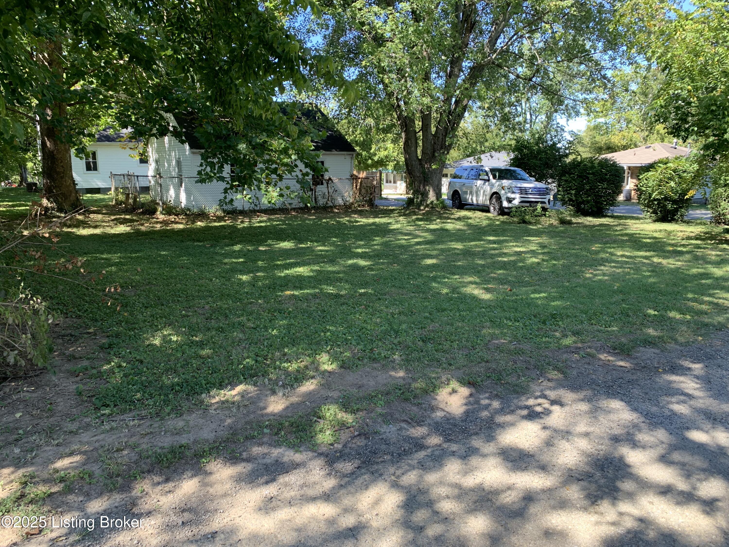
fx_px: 548
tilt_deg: -10.0
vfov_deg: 53.1
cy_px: 274
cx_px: 364
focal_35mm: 26
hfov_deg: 67.3
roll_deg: -0.3
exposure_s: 1/177
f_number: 1.8
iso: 25
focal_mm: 4.25
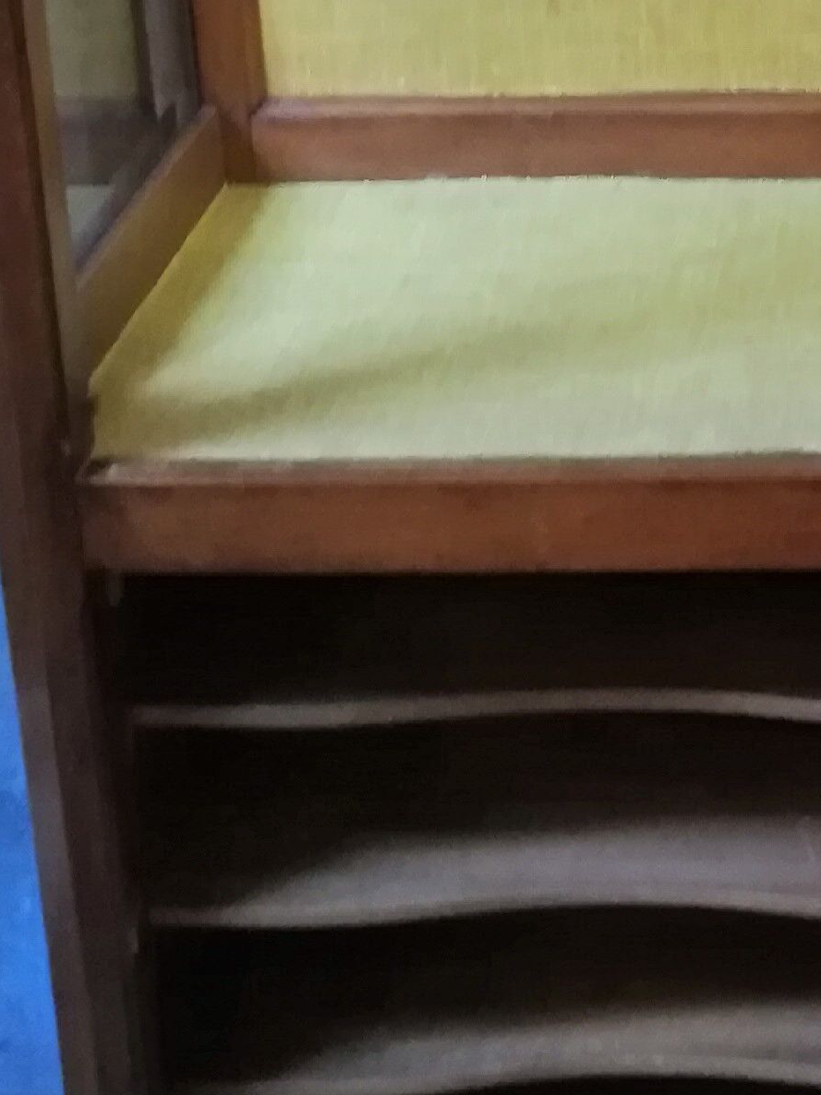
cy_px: -103
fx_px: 2752
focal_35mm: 87
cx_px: 1003
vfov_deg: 21.4
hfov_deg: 16.2
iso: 500
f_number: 2.2
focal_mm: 3.83
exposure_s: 1/14.3
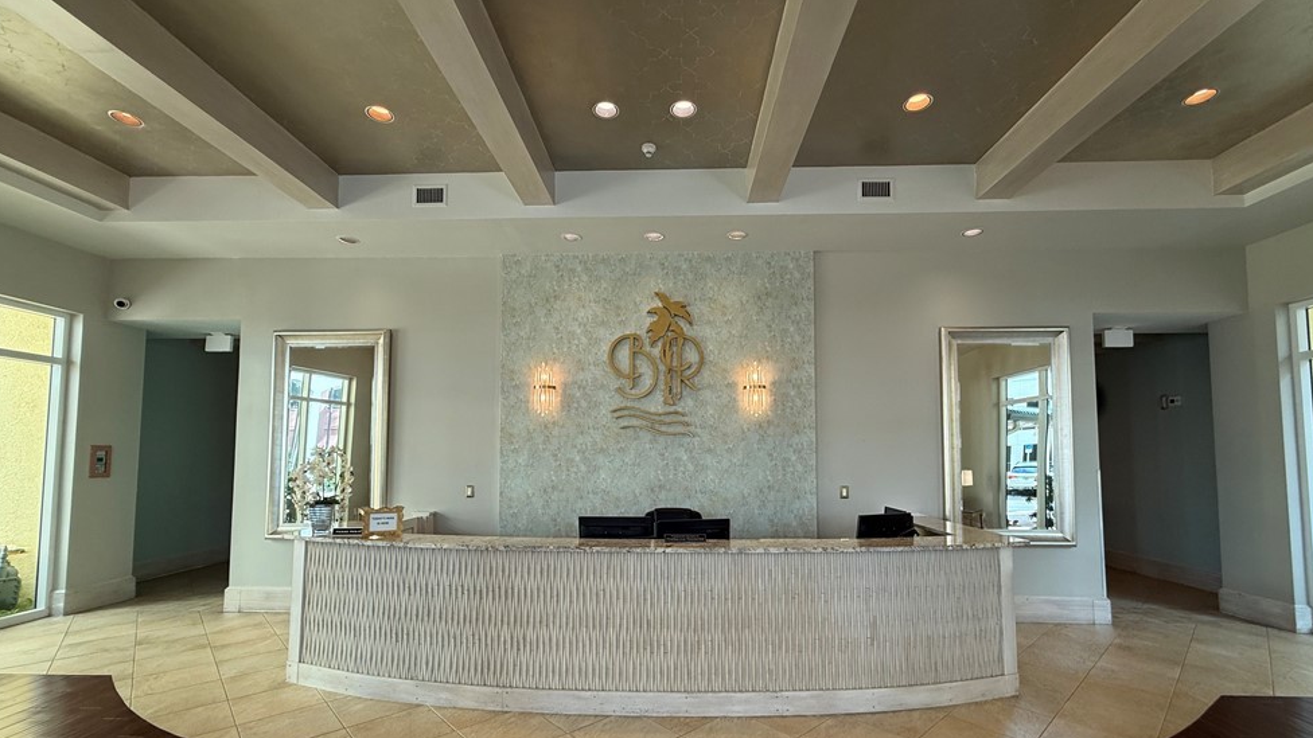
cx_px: 661
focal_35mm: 16
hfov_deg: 99.4
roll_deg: -0.8
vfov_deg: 66.7
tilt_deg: +3.6
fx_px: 557
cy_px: 422
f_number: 2.2
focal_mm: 2.22
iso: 64
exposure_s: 1/107
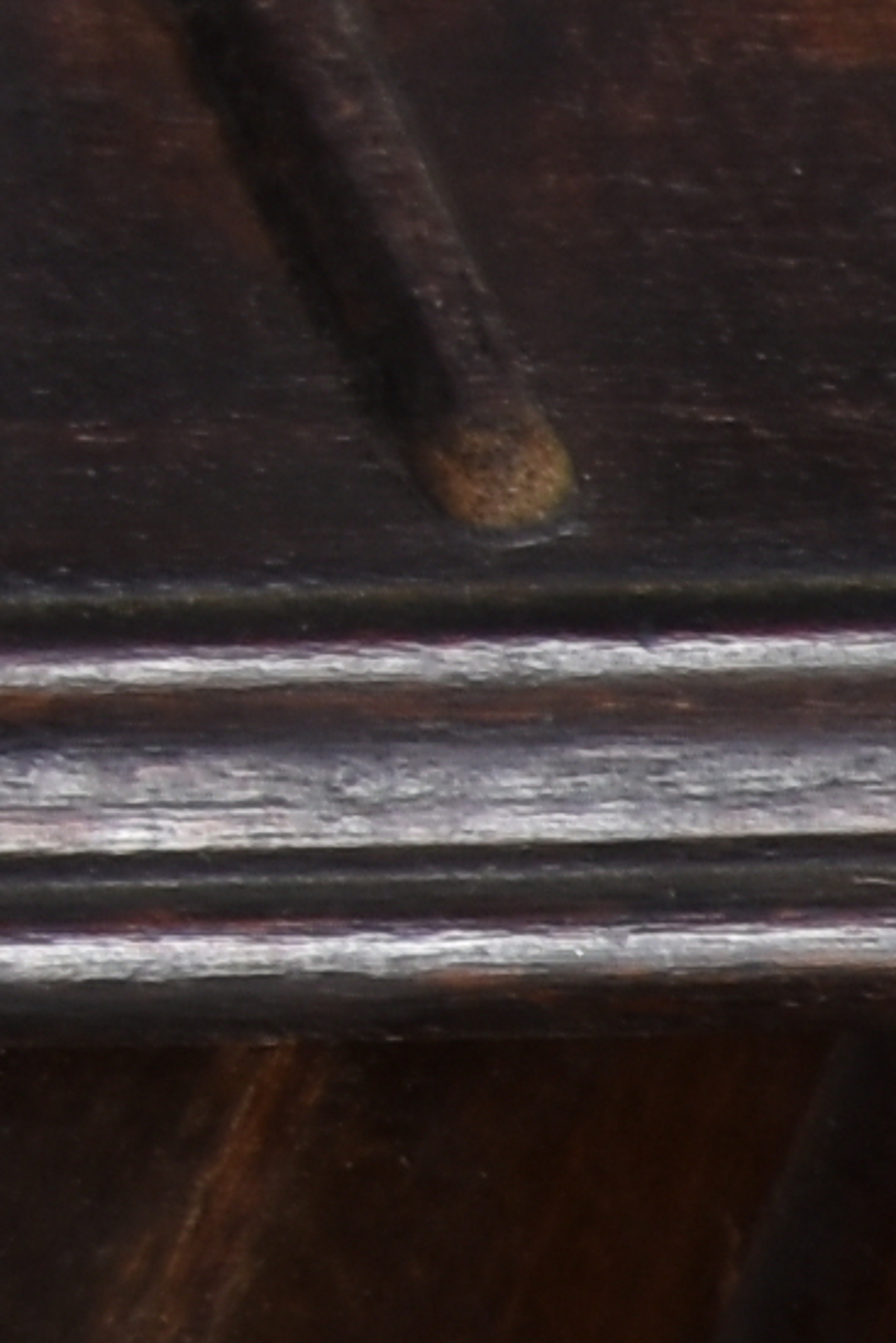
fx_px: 12199
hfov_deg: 3.4
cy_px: 2896
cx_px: 6377
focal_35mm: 327
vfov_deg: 6.1
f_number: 5.6
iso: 160
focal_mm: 20
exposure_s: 1/50
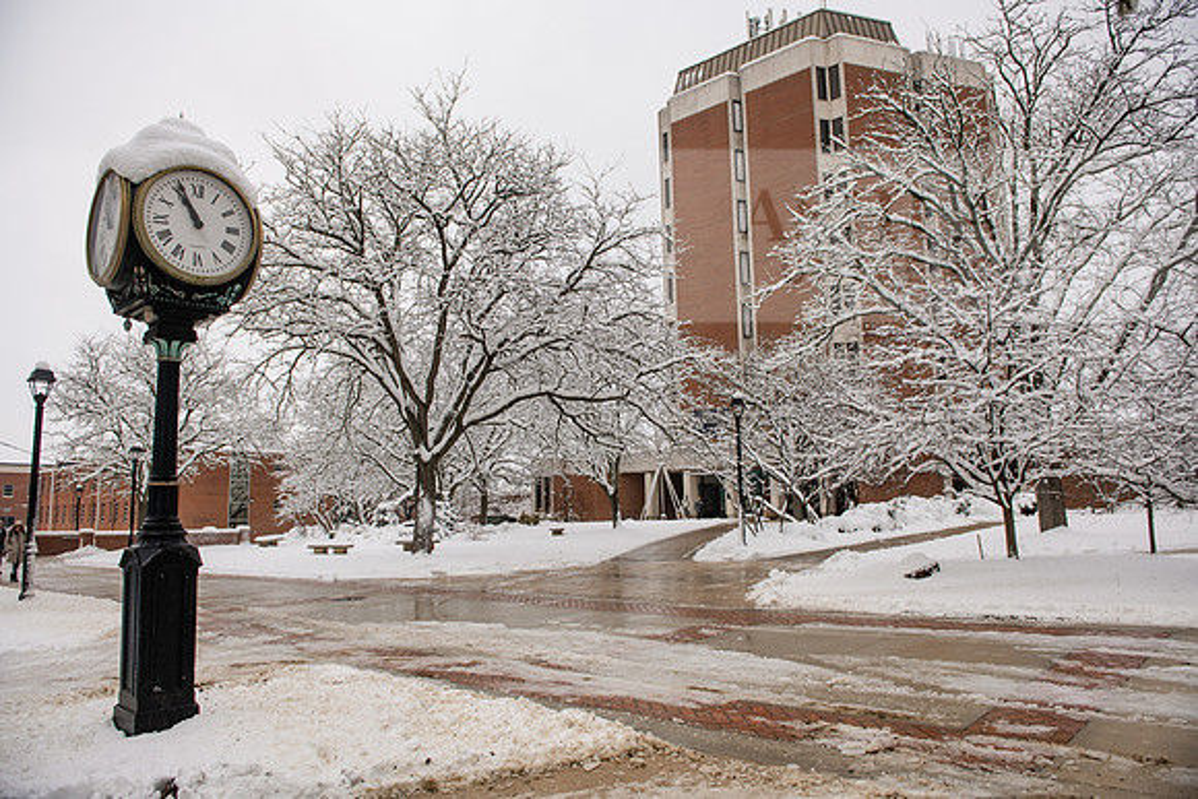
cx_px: 599
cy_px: 400
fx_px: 799
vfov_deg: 53.2
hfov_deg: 73.7
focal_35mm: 24
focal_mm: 24
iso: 125
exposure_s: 1/640
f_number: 4.5
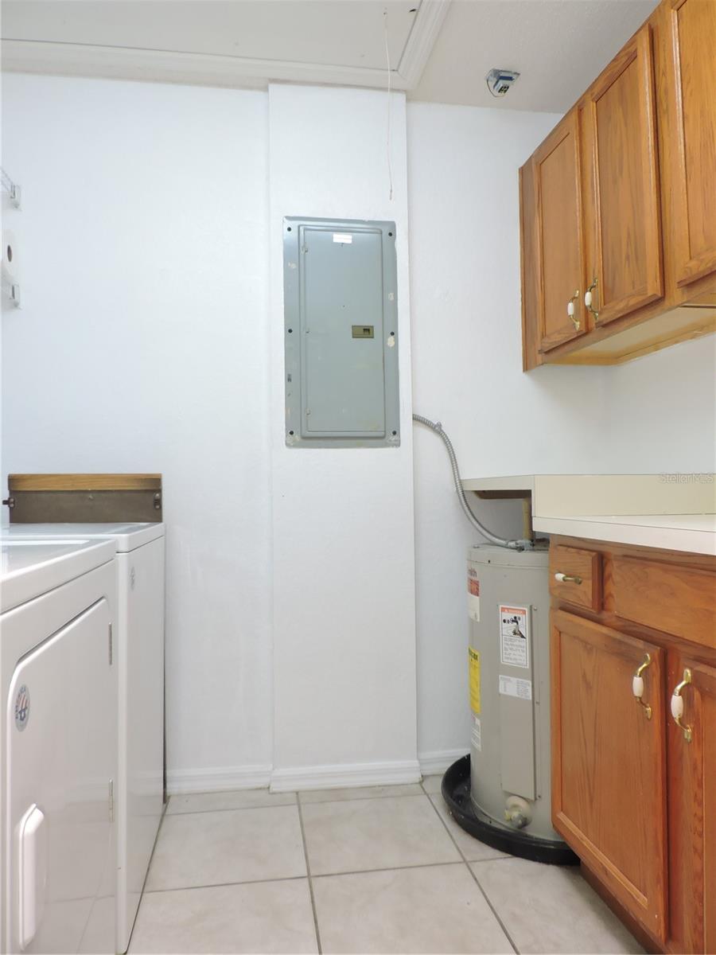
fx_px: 662
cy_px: 478
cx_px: 358
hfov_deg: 56.8
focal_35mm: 24
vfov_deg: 71.6
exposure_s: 1/40
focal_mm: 4.3
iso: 250
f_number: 3
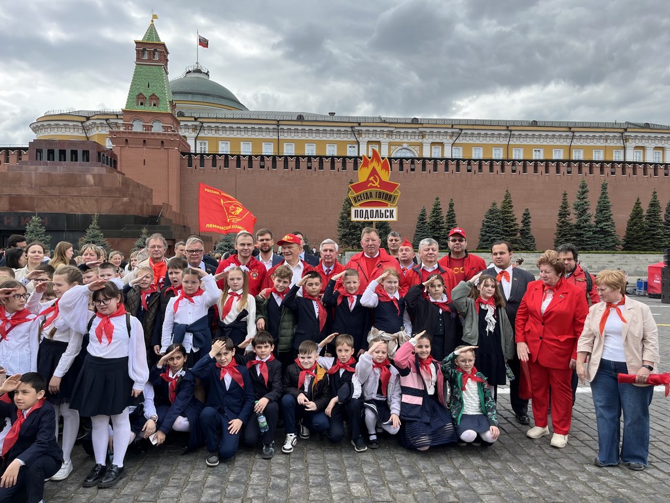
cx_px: 335
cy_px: 252
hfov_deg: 67.3
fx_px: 503
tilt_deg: -0.5
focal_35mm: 26
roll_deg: -0.2
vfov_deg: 53.1
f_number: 1.6
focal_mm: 5.1
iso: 50
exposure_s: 1/1279
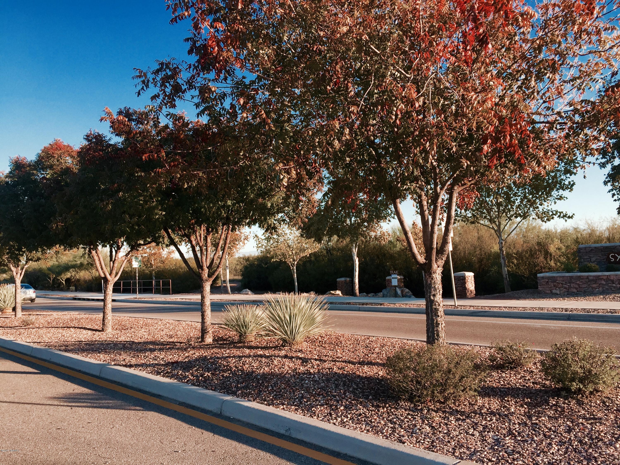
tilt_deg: +0.4
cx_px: 310
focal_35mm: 29
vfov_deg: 48.2
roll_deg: +1.9
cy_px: 232
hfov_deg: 61.7
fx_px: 519
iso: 32
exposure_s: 1/507
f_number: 2.2
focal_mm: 4.15
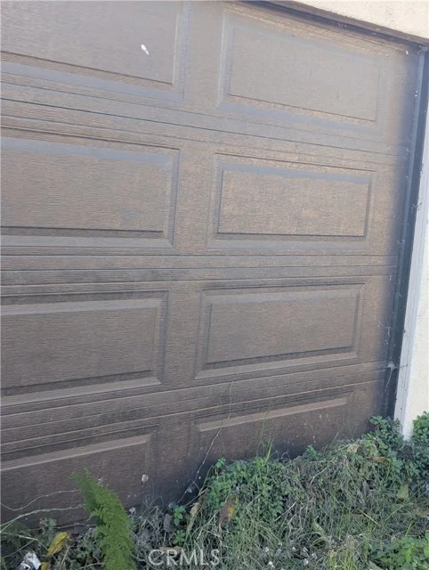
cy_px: 285
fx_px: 791
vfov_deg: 39.6
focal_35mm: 48
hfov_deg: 30.3
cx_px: 214
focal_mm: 6.81
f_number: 1.85
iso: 41
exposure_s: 1/61.2
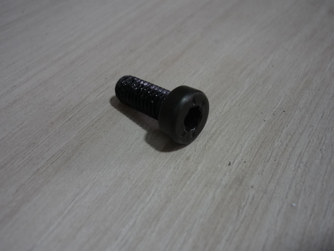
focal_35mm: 36
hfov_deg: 51.4
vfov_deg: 39.7
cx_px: 167
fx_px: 347
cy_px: 126
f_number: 2.8
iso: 100
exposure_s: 1/30
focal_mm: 5.5
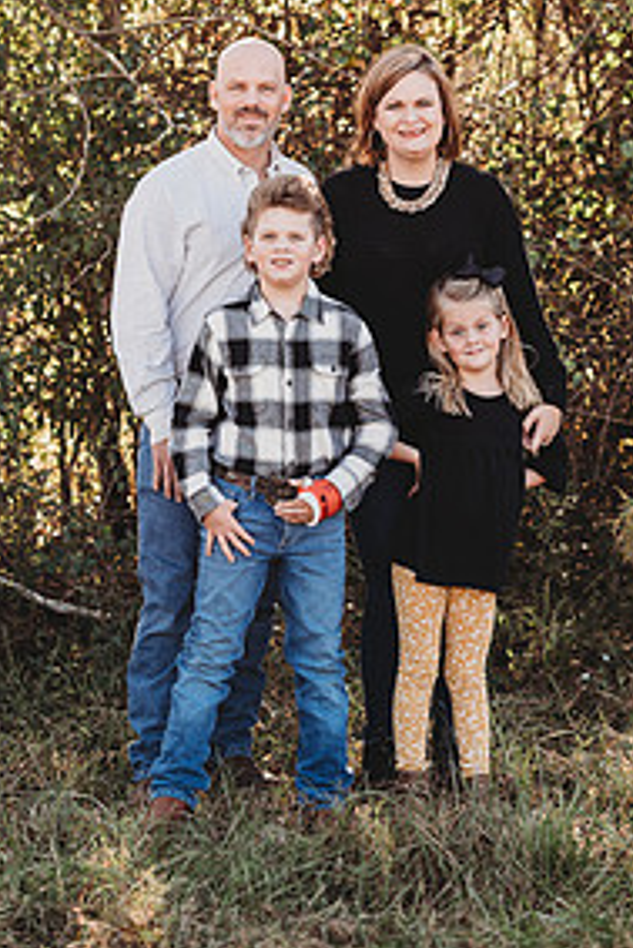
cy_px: 238
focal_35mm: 135
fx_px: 3556
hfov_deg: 10.2
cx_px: 355
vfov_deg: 15.1
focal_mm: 85
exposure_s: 1/320
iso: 160
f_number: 2.8
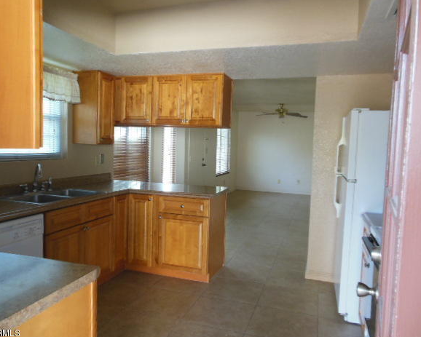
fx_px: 337
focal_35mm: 27
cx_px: 196
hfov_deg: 64.0
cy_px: 173
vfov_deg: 53.2
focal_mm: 4.5
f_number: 3.2
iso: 250
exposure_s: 1/30
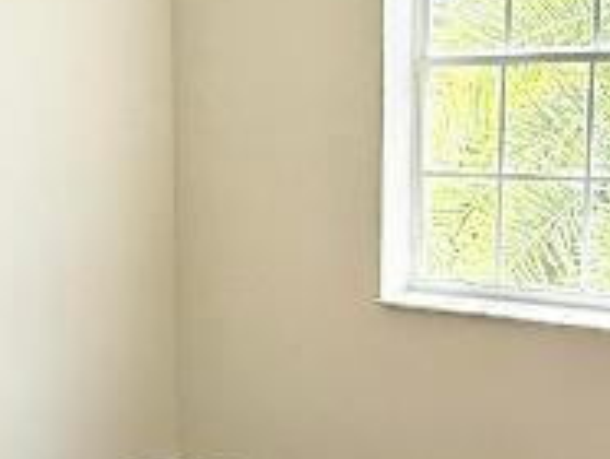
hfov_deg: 25.3
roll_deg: -0.4
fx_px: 1359
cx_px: 275
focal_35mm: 77
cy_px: 318
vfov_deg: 19.1
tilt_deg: -7.4
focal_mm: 2.22
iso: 64
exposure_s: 1/285
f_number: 2.2
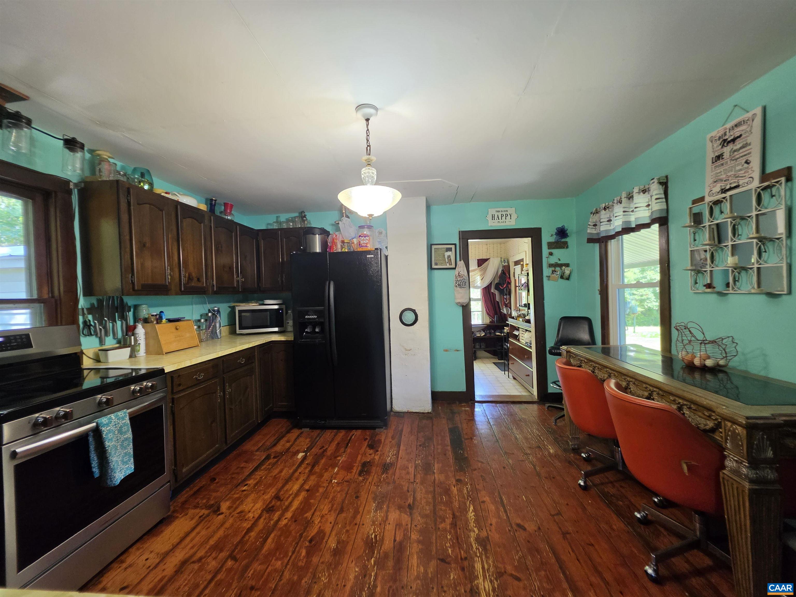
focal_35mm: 13
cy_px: 298
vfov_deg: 89.9
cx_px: 398
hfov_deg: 106.2
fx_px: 299
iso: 160
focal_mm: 2.2
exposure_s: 1/60
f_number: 1.9
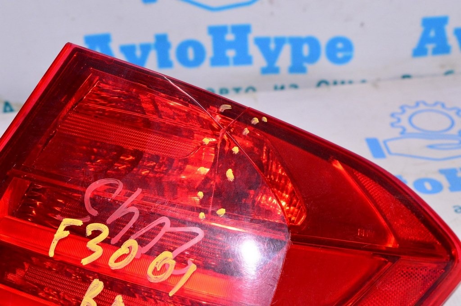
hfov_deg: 29.3
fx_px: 883
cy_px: 153
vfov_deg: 19.7
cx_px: 230
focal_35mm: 69
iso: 1600
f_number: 8
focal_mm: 46
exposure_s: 1/200
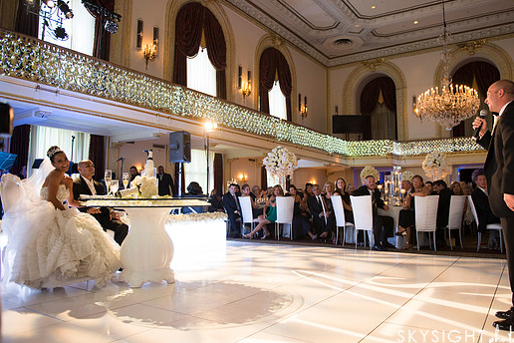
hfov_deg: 67.2
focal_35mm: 27
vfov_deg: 47.9
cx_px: 283
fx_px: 385
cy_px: 168
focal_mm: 24
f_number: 2.8
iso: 1250
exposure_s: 1/80
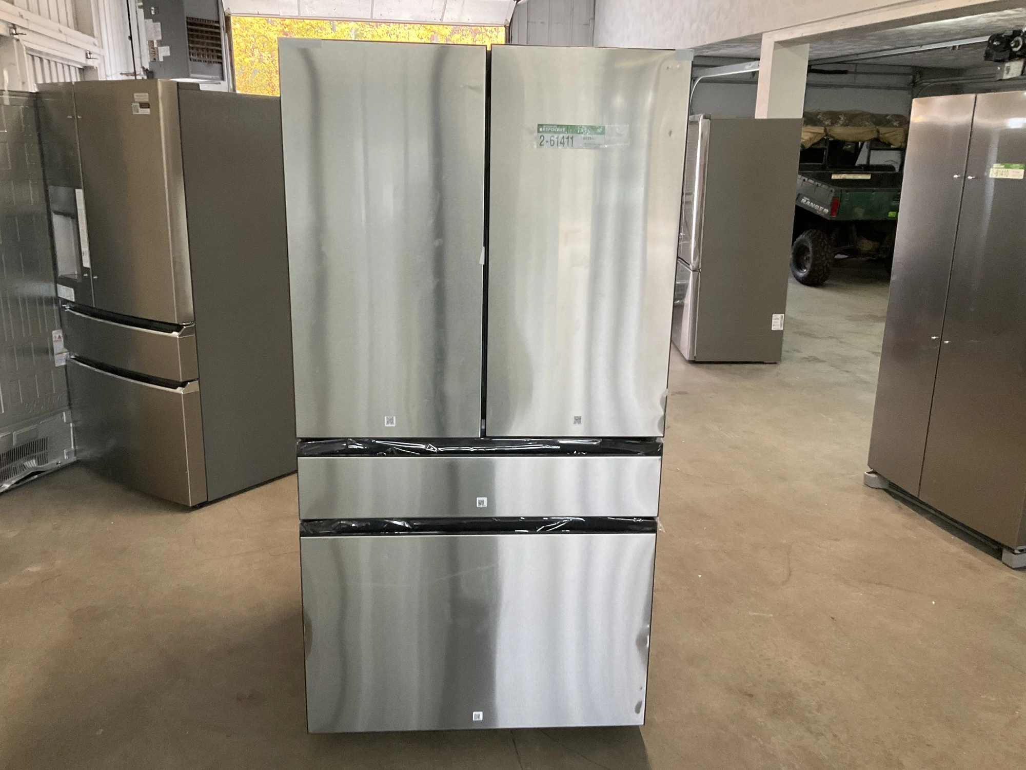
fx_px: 860
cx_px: 513
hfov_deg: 61.7
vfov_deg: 48.2
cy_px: 385
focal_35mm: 29
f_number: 1.8
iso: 200
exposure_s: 1/60
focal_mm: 3
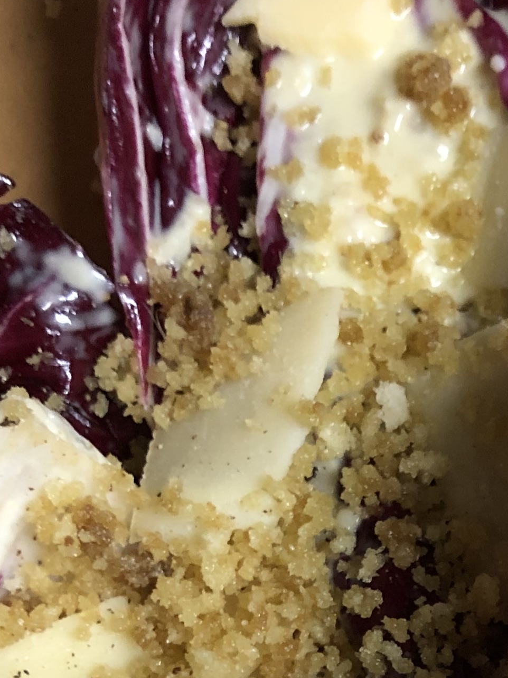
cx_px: 558
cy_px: 780
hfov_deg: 16.3
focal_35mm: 88
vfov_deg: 21.0
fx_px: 1722
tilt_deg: -83.2
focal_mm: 3.99
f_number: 1.8
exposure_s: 1/15
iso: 50
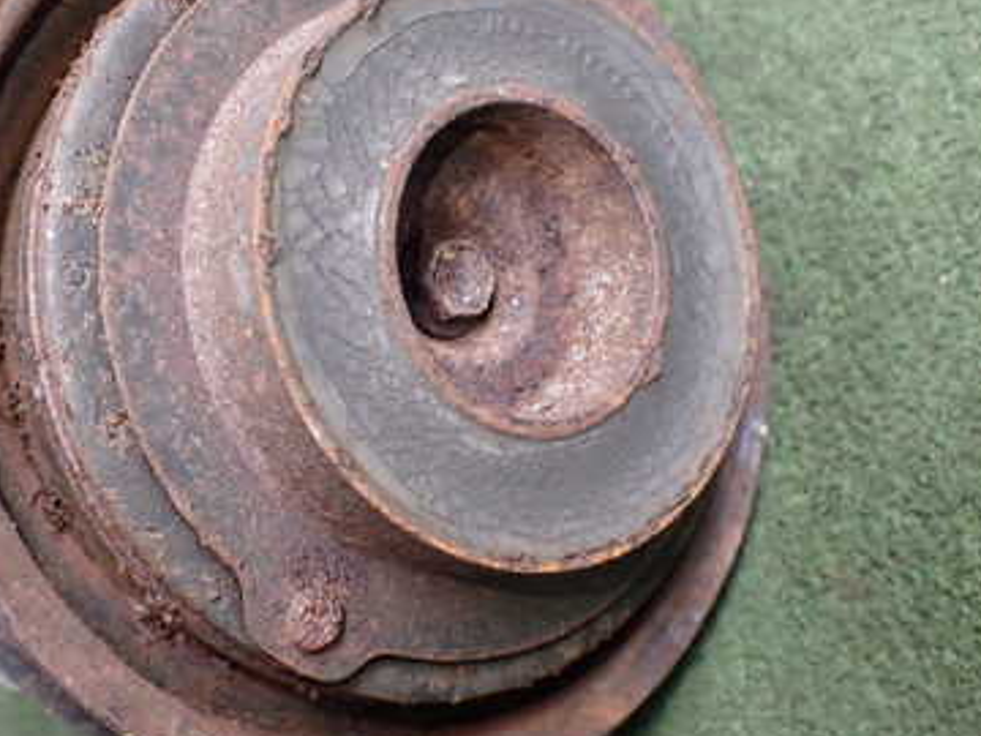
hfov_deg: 37.9
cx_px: 357
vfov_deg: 29.1
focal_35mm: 50
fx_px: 1417
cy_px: 319
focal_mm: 5.4
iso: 500
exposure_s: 1/125
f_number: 2.3
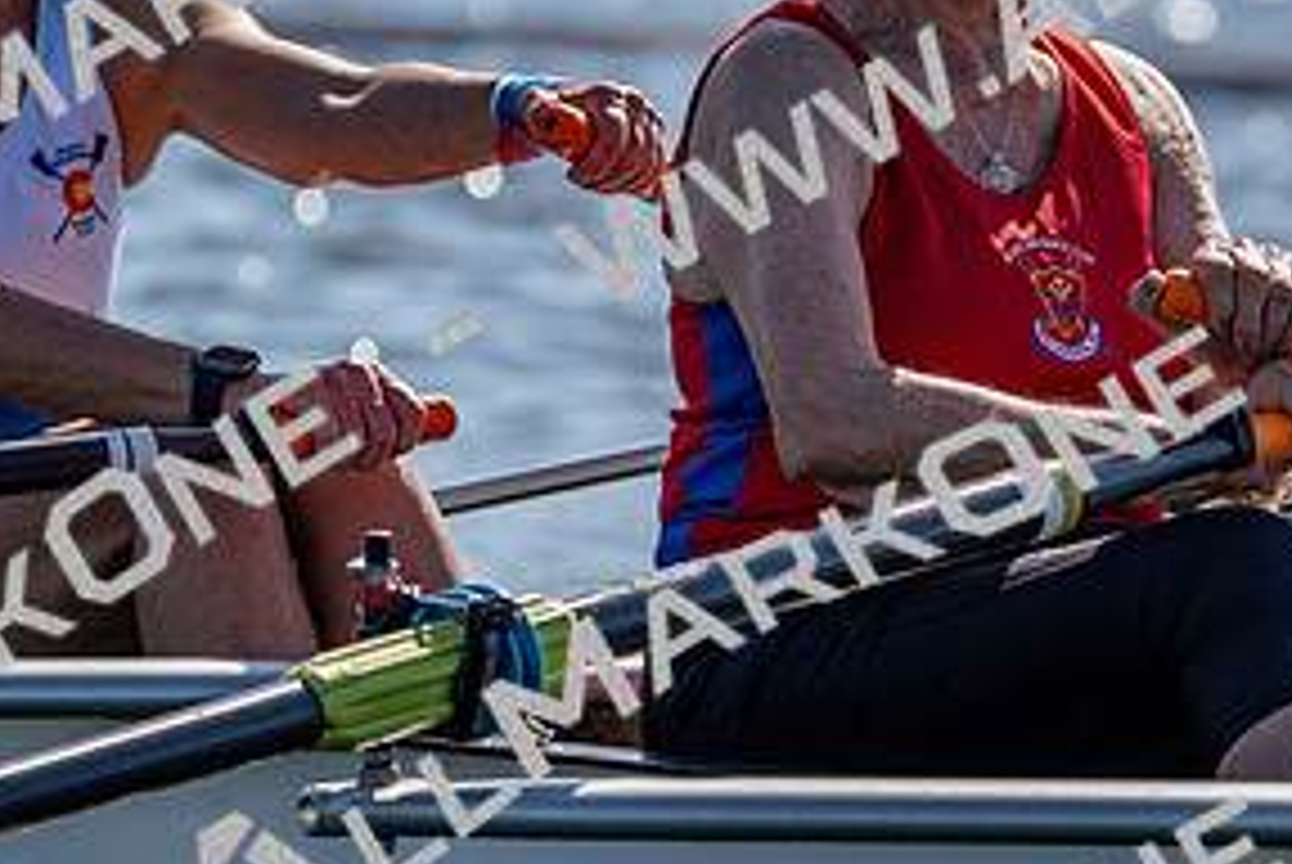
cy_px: 313
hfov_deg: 3.8
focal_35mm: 537
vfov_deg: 2.6
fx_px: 19292
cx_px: 1112
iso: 250
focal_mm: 266
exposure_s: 1/2000
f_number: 5.6
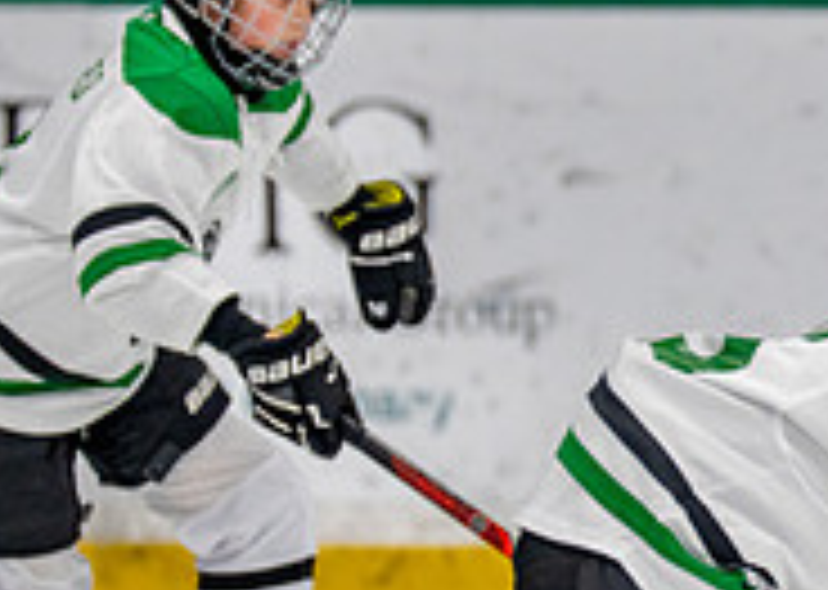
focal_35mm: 829
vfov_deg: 1.7
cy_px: 444
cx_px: 1018
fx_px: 19473
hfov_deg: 2.4
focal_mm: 200
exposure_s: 1/1250
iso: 1000
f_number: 2.8
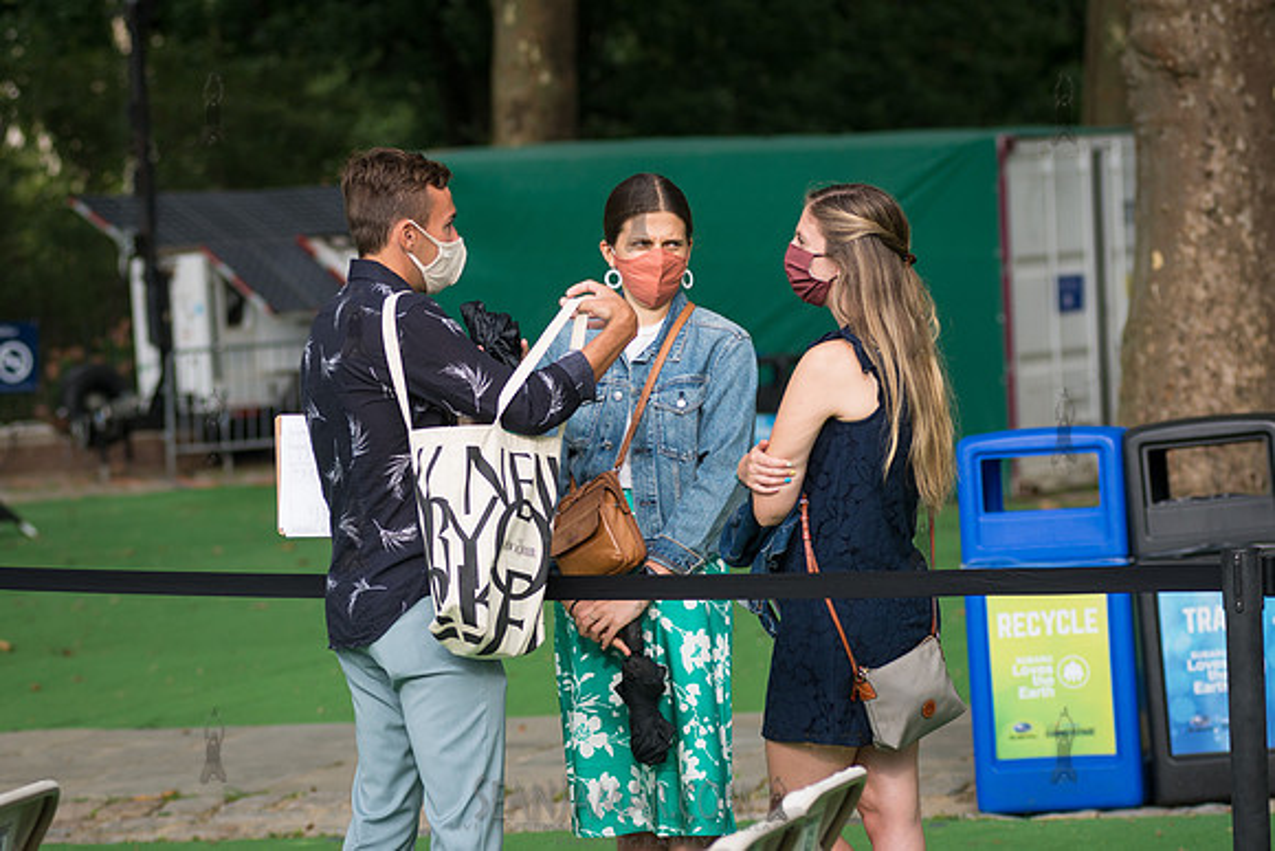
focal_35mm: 144
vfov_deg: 9.5
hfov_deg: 14.2
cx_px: 626
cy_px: 453
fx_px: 5110
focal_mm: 105
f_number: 4
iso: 320
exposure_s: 1/1250
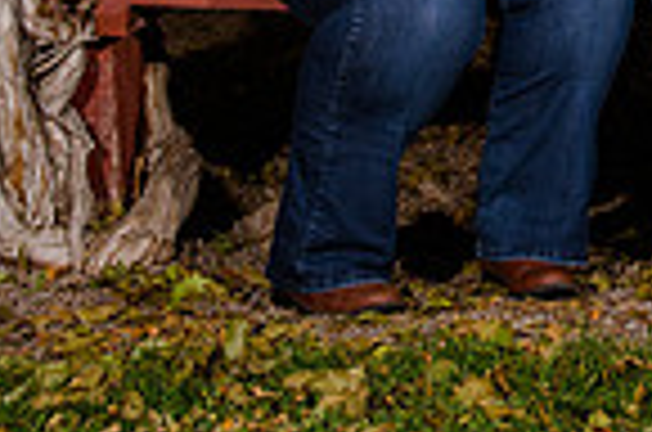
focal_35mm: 162
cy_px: -343
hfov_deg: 12.3
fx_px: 2928
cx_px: 835
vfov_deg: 8.1
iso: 500
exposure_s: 1/200
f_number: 8
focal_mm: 35
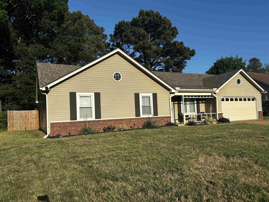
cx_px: 134
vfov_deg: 53.1
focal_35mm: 26
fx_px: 202
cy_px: 101
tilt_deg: +3.2
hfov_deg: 67.3
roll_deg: +2.0
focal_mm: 5.96
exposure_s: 1/3534
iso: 50
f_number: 1.6
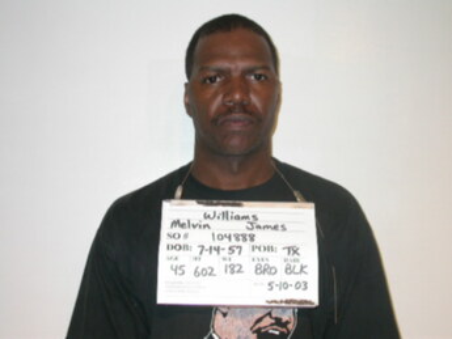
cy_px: 170
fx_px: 784
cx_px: 226
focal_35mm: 60
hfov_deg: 32.2
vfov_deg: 24.4
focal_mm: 12.6
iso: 100
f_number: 3.1
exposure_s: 1/60.3
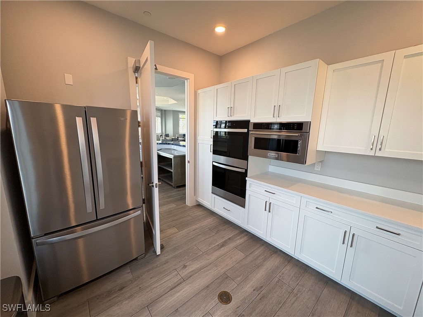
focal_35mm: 14
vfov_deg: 85.7
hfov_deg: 102.1
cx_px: 212
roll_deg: -0.2
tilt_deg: -11.5
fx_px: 171
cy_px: 158
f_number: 2.2
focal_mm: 2.22
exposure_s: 1/120
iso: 125
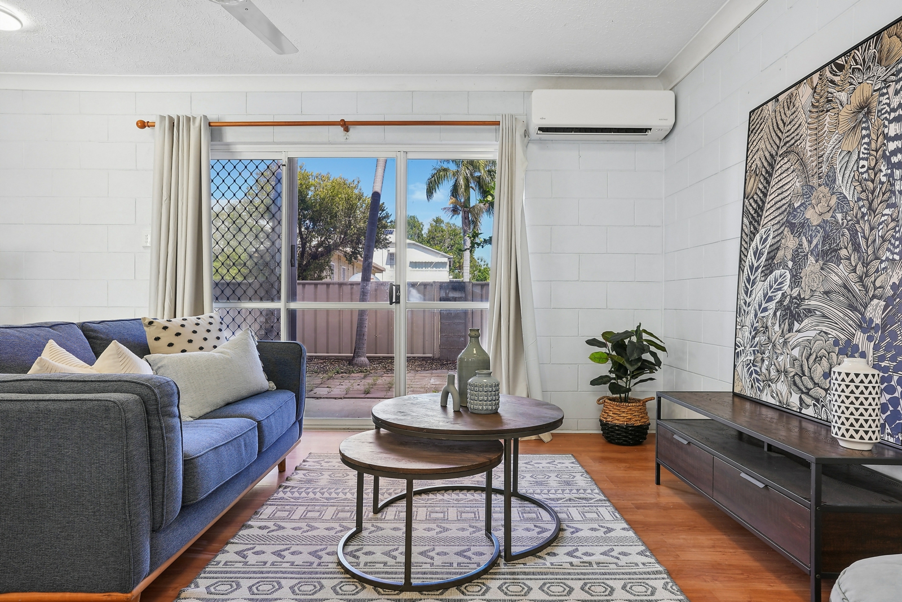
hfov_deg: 81.2
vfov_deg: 59.5
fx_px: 526
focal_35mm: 21
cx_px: 451
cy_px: 301
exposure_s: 1/5
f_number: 11
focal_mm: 21
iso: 200
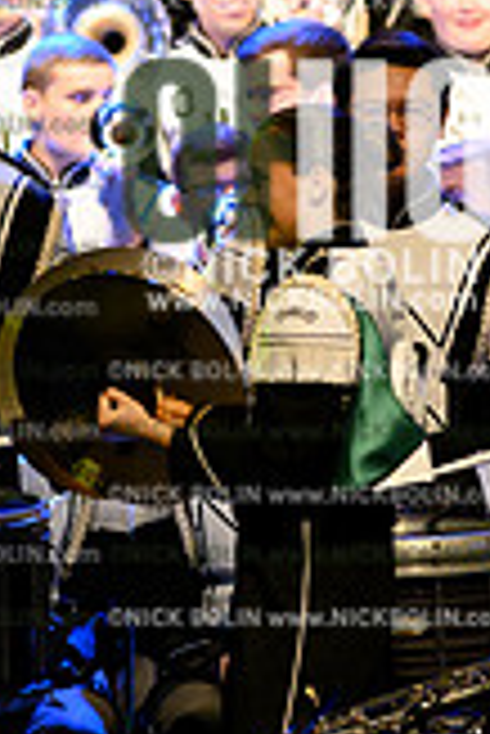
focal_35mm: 829
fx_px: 16888
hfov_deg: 1.7
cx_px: 310
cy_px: 185
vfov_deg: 2.5
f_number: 4
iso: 6400
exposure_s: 1/500
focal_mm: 300
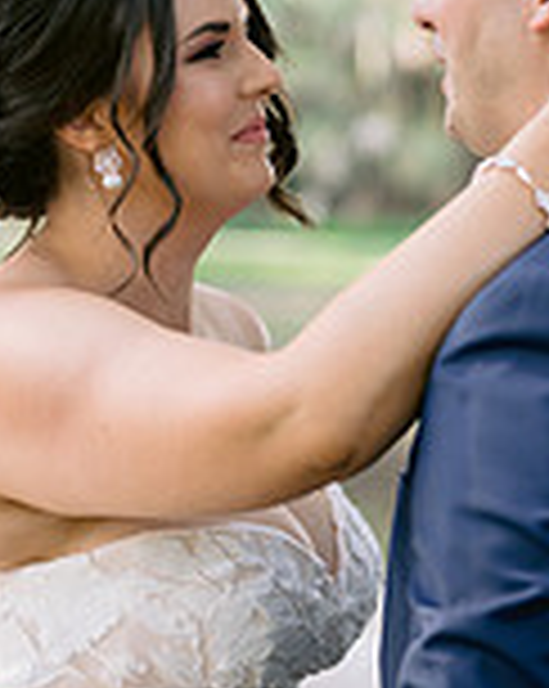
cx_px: 364
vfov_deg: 14.0
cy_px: 387
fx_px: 2808
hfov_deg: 11.2
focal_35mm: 138
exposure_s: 1/500
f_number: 1.8
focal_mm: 50
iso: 160
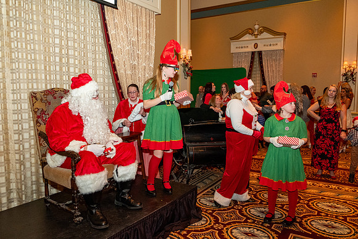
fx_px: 269
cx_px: 179
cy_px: 120
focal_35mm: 27
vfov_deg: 48.0
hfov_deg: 67.4
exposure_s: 1/125
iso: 2500
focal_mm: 18
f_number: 2.8
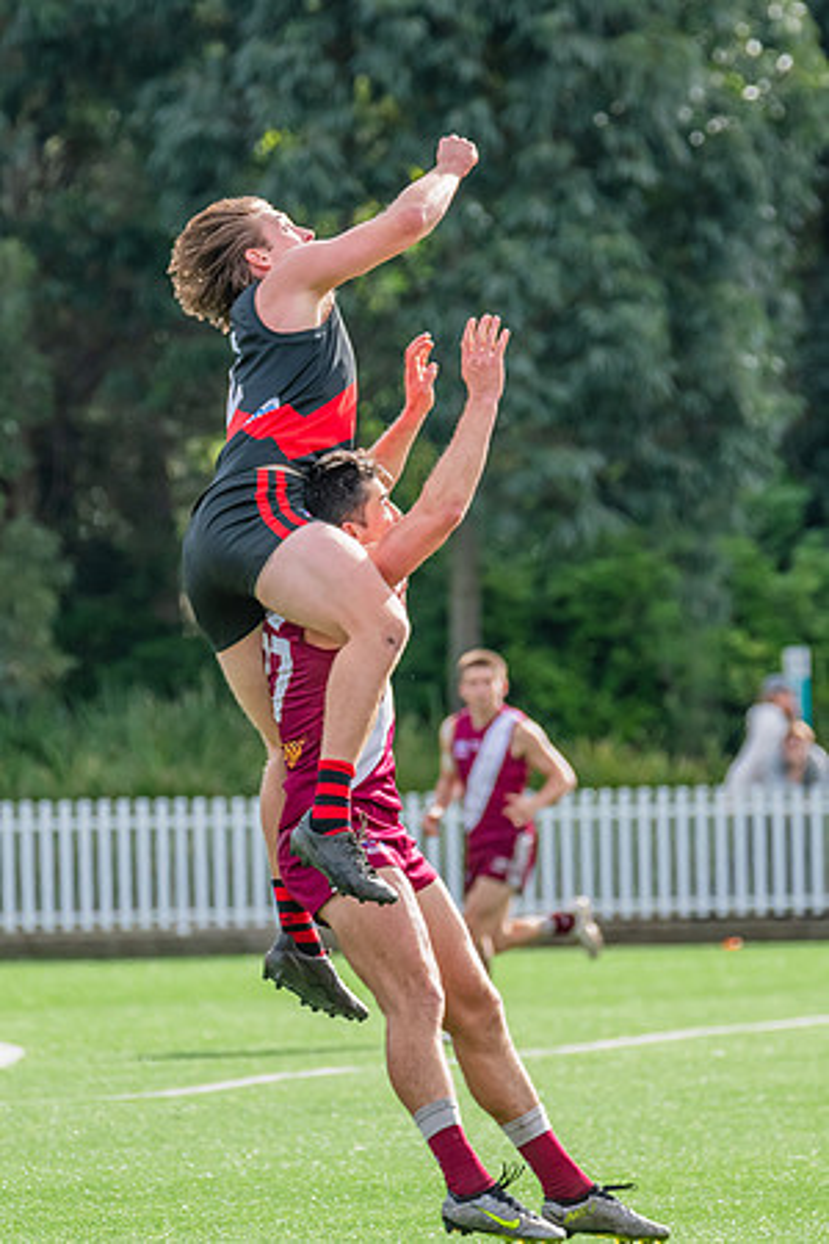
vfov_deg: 4.4
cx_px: 260
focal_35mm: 473
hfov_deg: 2.9
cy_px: 520
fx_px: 16335
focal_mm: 270
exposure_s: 1/1250
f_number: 6.3
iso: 800
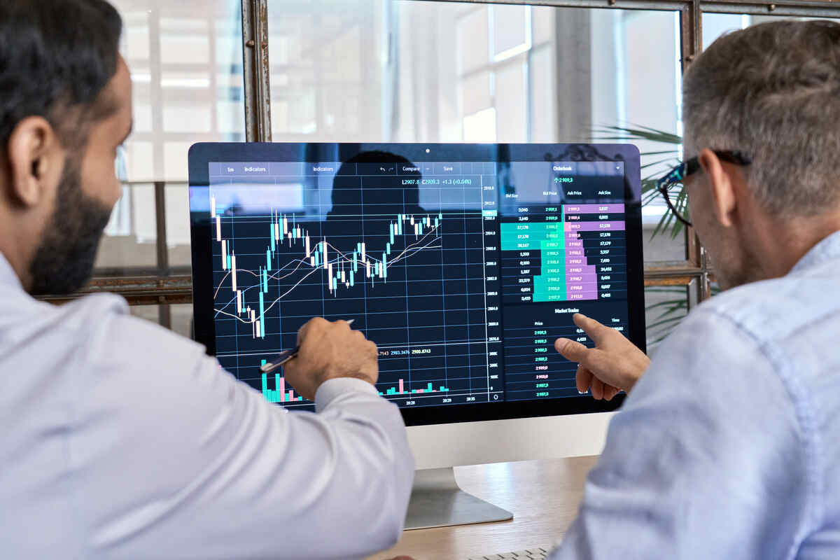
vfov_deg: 27.5
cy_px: 280
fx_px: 1143
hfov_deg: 40.3
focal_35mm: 49
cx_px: 420
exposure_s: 1/160
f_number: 5
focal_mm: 49
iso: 2500
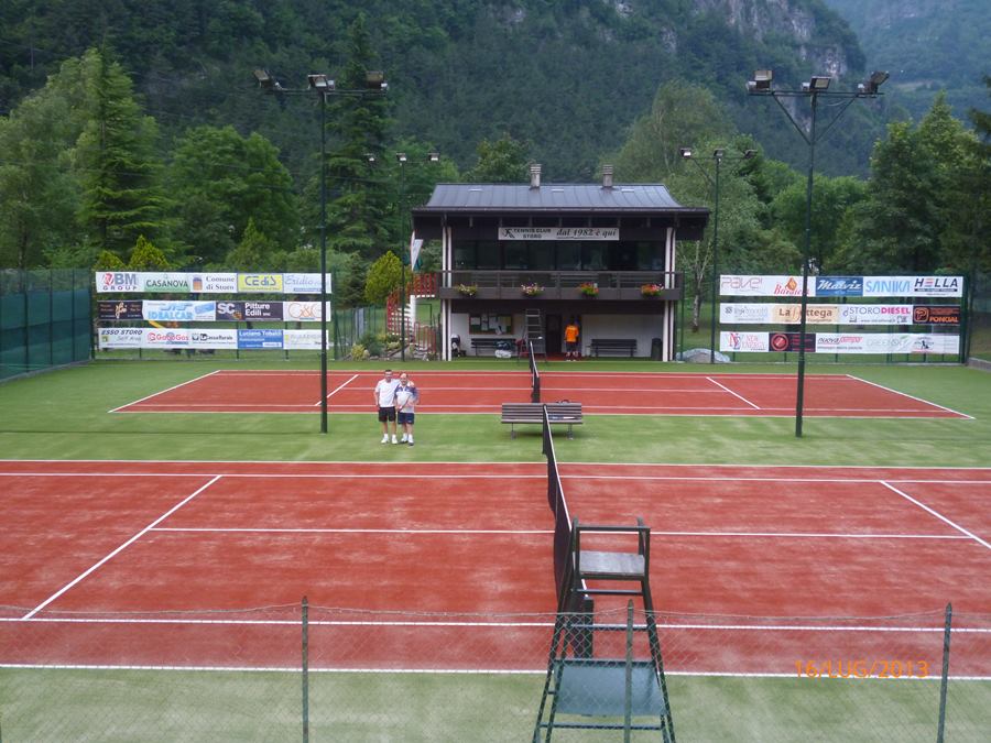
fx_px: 1031
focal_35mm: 36
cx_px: 496
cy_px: 372
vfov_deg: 39.7
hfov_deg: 51.4
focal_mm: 6.4
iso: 250
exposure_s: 1/60
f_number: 3.5
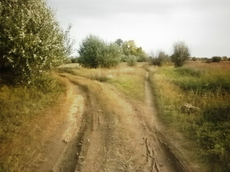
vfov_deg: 48.2
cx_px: 115
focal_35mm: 29
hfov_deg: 61.7
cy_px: 86
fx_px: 193
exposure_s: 1/1000
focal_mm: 5.3
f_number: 7.1
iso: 1600
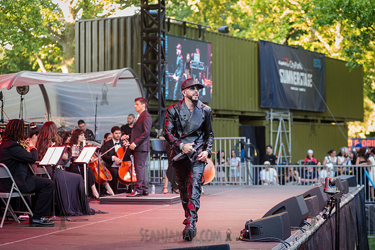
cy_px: 125
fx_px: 916
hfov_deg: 23.1
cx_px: 188
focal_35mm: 88
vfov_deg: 15.6
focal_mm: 86
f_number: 3.5
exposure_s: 1/320
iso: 3200
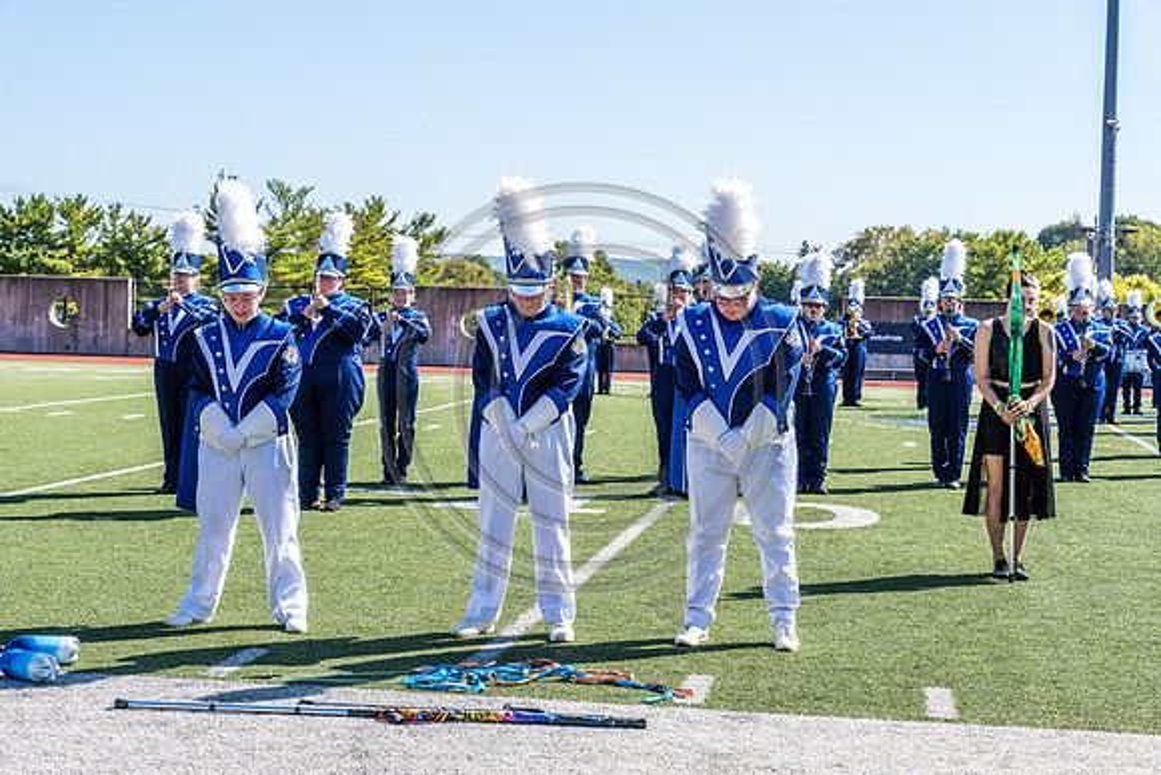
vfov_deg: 21.6
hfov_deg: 31.9
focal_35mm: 63
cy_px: 388
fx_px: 2032
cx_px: 580
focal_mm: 63
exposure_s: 1/640
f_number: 9
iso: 500
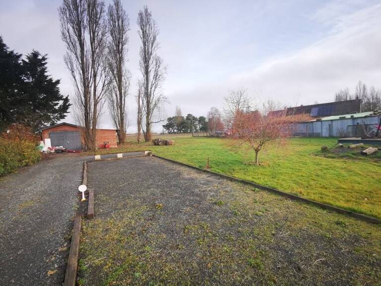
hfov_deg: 91.0
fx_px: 187
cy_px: 143
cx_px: 190
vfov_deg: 74.7
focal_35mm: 17
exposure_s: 1/326
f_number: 2.2
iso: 50
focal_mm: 2.26
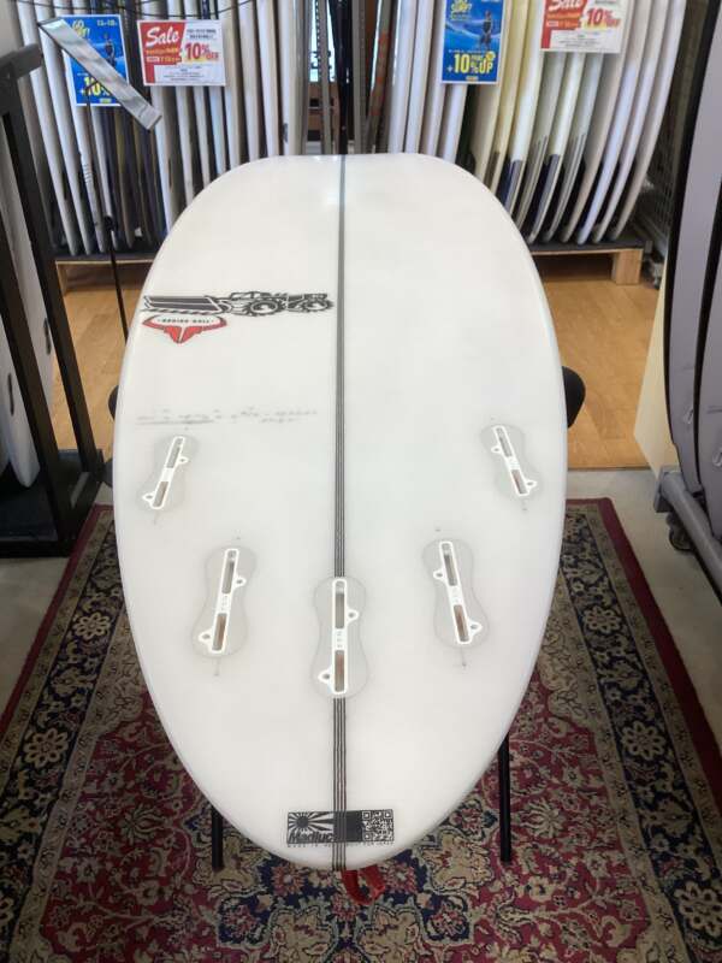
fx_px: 862
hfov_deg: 45.4
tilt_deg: -32.6
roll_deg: -1.5
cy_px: 482
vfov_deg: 58.4
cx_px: 361
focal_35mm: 31
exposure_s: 1/100
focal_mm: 3.3
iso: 64
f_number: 2.4
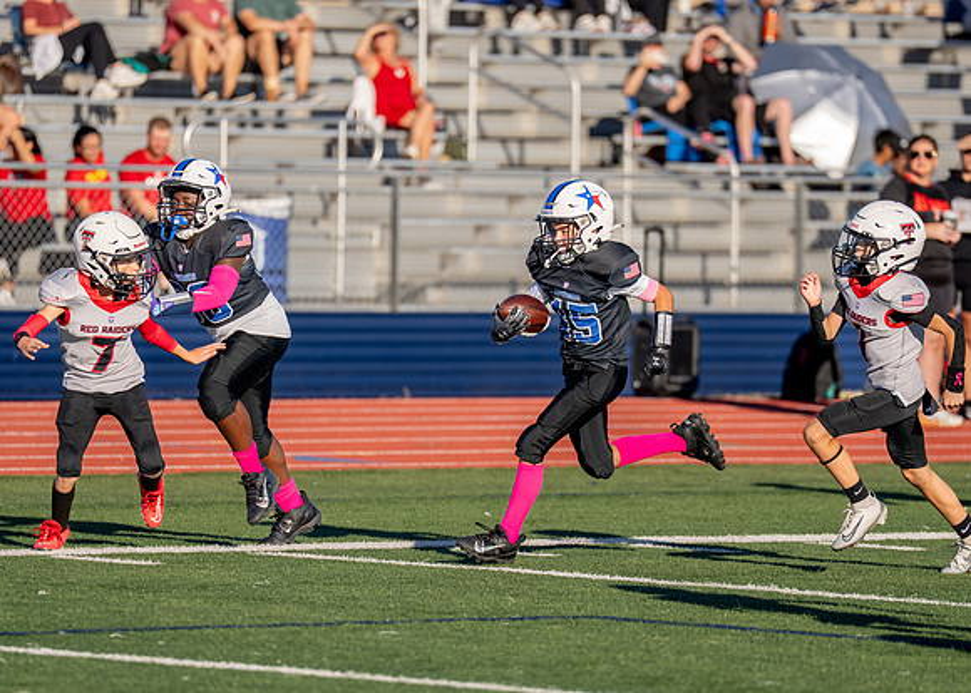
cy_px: 353
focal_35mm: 319
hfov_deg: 6.3
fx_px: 8799
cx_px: 543
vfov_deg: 4.5
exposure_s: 1/3200
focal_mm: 200
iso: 160
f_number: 2.8
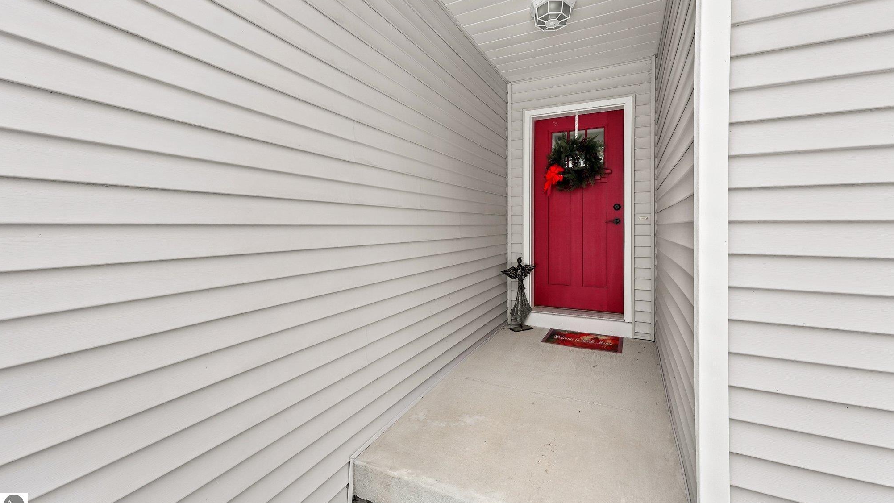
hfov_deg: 103.0
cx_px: 456
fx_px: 356
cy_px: 214
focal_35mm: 15
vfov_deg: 70.1
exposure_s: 1/40
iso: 640
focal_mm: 14
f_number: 9
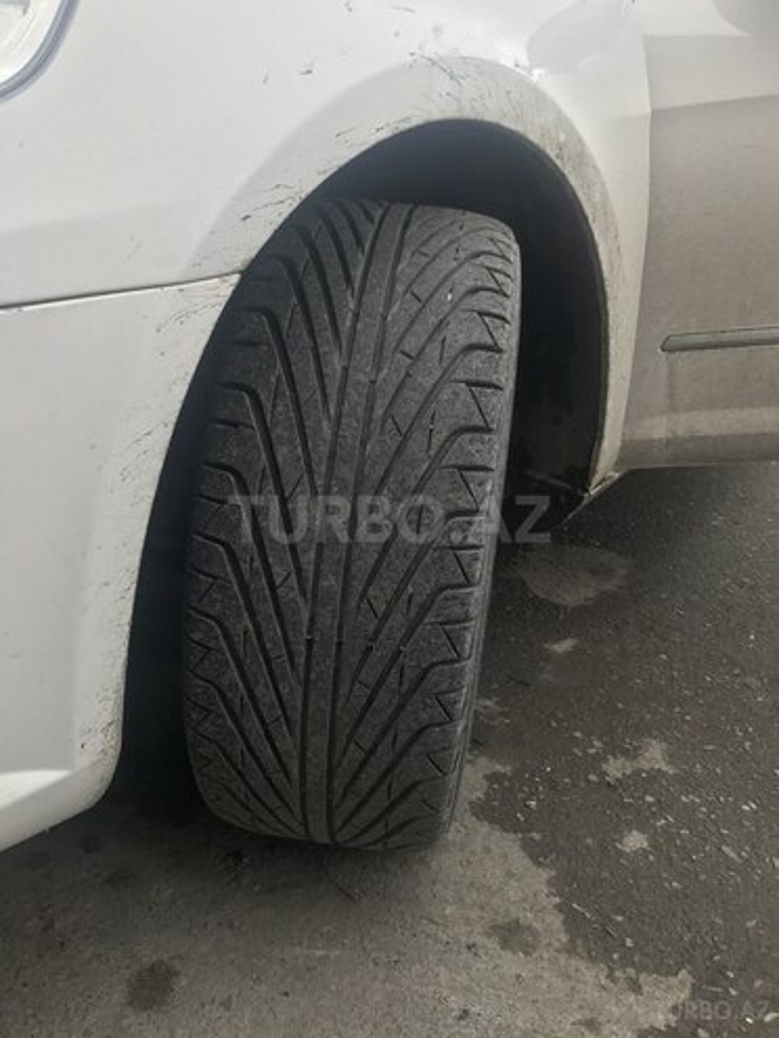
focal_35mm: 28
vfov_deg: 63.4
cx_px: 390
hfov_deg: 49.7
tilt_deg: -19.9
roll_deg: -0.7
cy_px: 519
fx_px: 840
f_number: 1.8
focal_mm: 3.99
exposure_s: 1/287
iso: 20
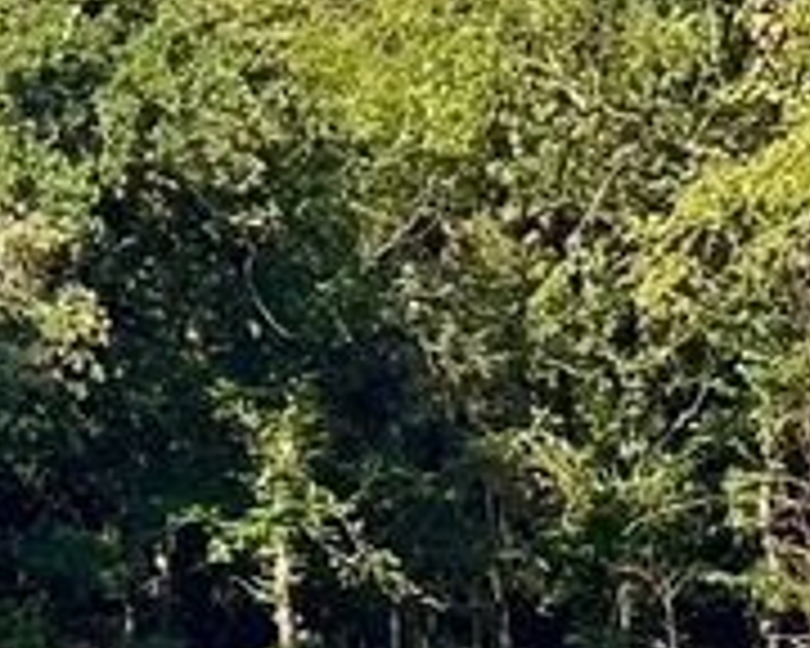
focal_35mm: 288
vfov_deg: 5.4
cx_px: -774
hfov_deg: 6.5
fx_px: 6904
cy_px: 0
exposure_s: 1/1949
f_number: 1.6
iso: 32
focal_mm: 5.96
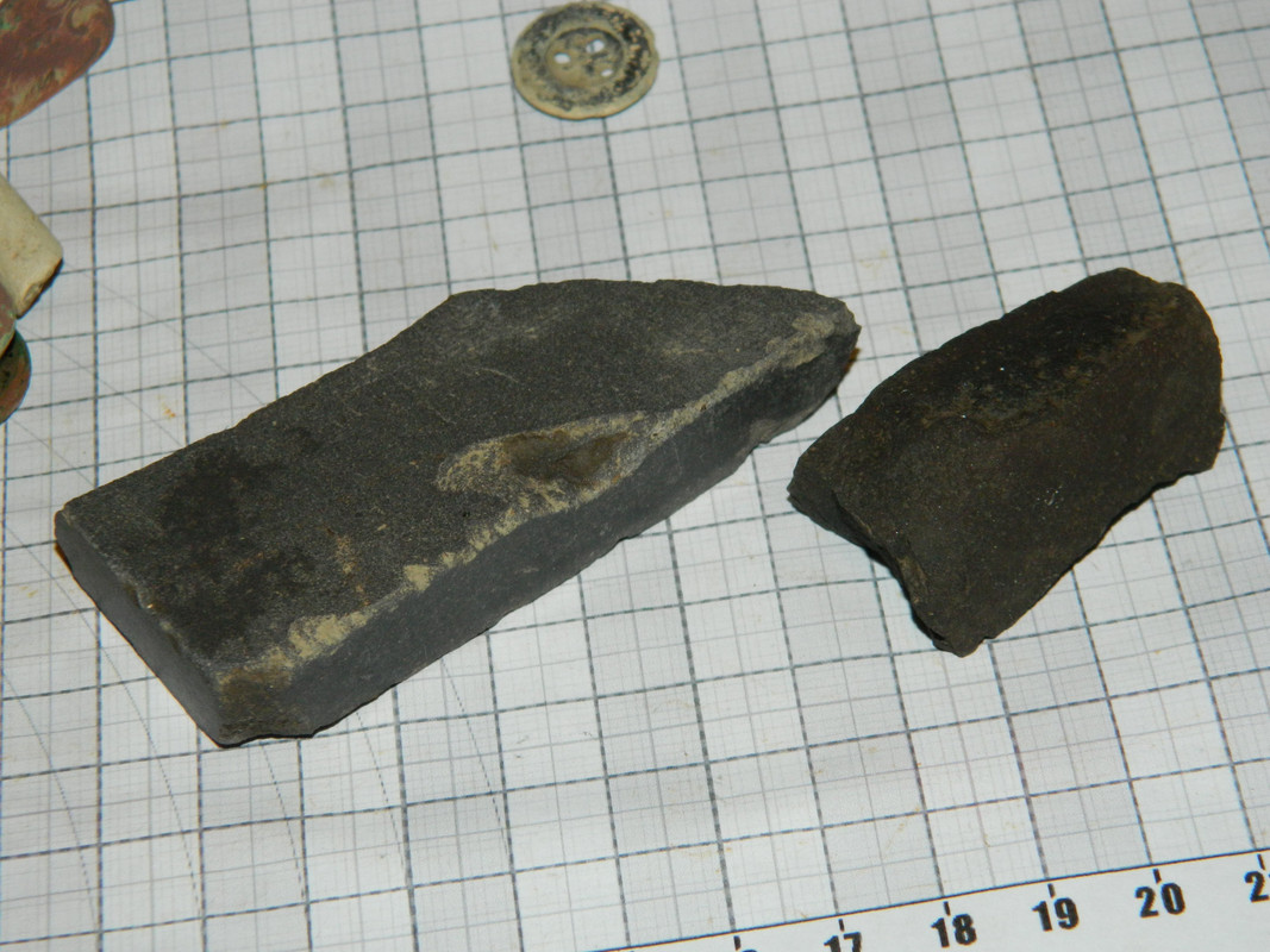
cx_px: 635
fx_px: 3081
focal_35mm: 84
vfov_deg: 17.6
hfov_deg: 23.3
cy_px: 476
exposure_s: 1/50
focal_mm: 15.1
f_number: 4.2
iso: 200
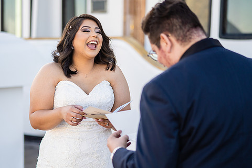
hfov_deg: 27.6
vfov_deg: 18.7
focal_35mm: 73
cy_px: 111
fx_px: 511
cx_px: 95
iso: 200
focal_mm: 50
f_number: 1.4
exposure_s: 1/2500
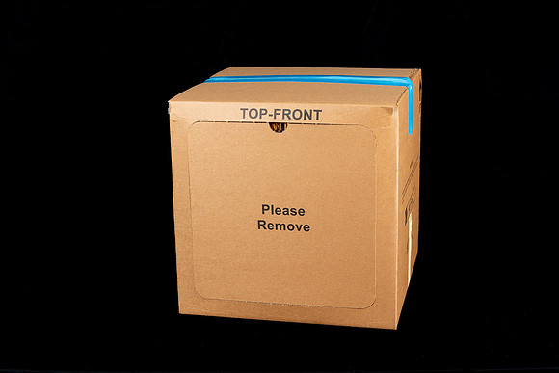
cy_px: 186
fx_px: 1009
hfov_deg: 31.0
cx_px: 280
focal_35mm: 65
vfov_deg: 20.9
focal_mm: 65
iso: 160
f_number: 8
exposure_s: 1/125
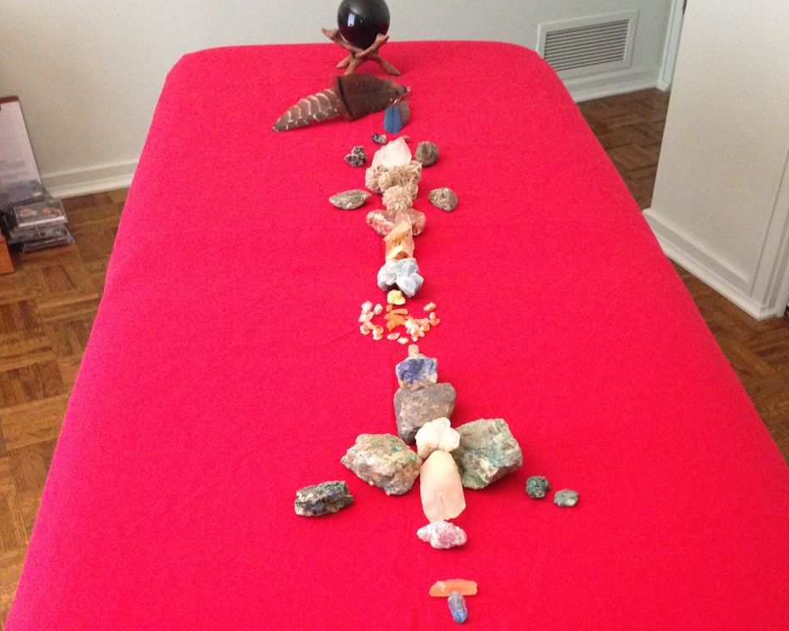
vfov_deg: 33.8
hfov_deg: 42.0
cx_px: 400
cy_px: 433
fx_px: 1028
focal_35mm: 44
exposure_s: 1/15
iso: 400
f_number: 2.4
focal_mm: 4.13
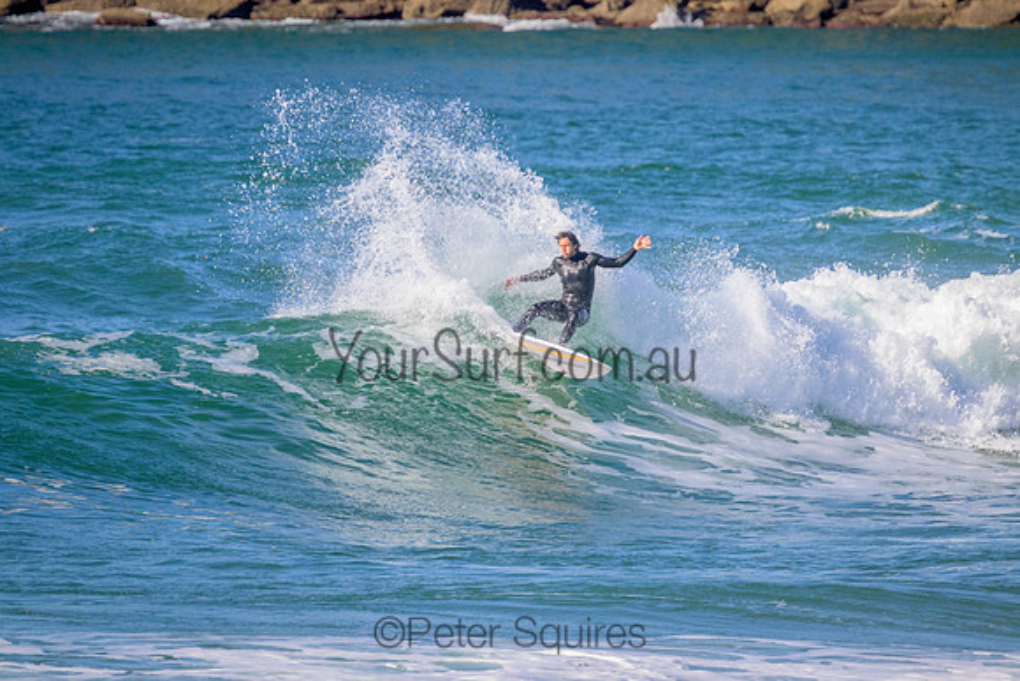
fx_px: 22671
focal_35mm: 800
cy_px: 340
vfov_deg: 1.7
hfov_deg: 2.6
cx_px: 510
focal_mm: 800
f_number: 11
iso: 1800
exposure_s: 1/2000
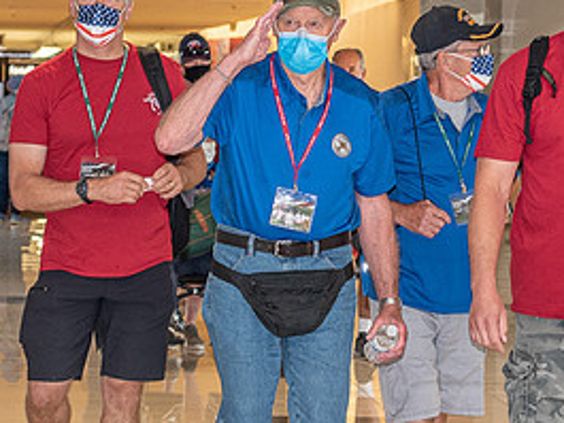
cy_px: 134
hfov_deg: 10.6
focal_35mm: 186
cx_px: 264
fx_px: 3032
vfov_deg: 8.0
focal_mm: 50
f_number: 4.5
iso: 640
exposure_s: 1/80
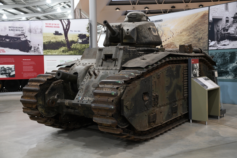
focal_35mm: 40
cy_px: 79
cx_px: 118
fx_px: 263
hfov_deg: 48.5
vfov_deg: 33.4
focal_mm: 27
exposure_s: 1/40
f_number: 3
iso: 1000
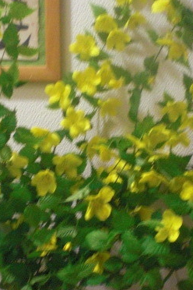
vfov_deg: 29.6
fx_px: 547
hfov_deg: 20.0
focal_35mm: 68
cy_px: 178
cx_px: 84
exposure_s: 1/8
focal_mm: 6.3
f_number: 3.1
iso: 800
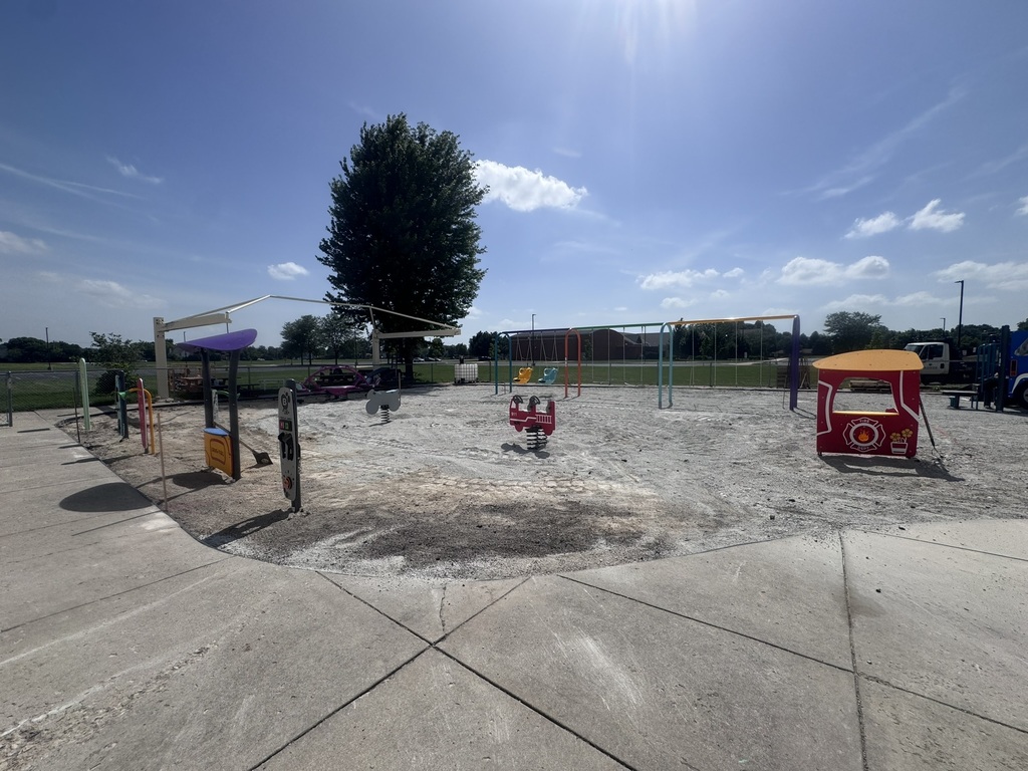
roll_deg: +0.2
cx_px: 514
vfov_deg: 85.7
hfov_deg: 102.1
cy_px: 386
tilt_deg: -2.4
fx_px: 416
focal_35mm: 14
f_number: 2.2
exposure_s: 1/3717
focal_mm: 2.22
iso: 40
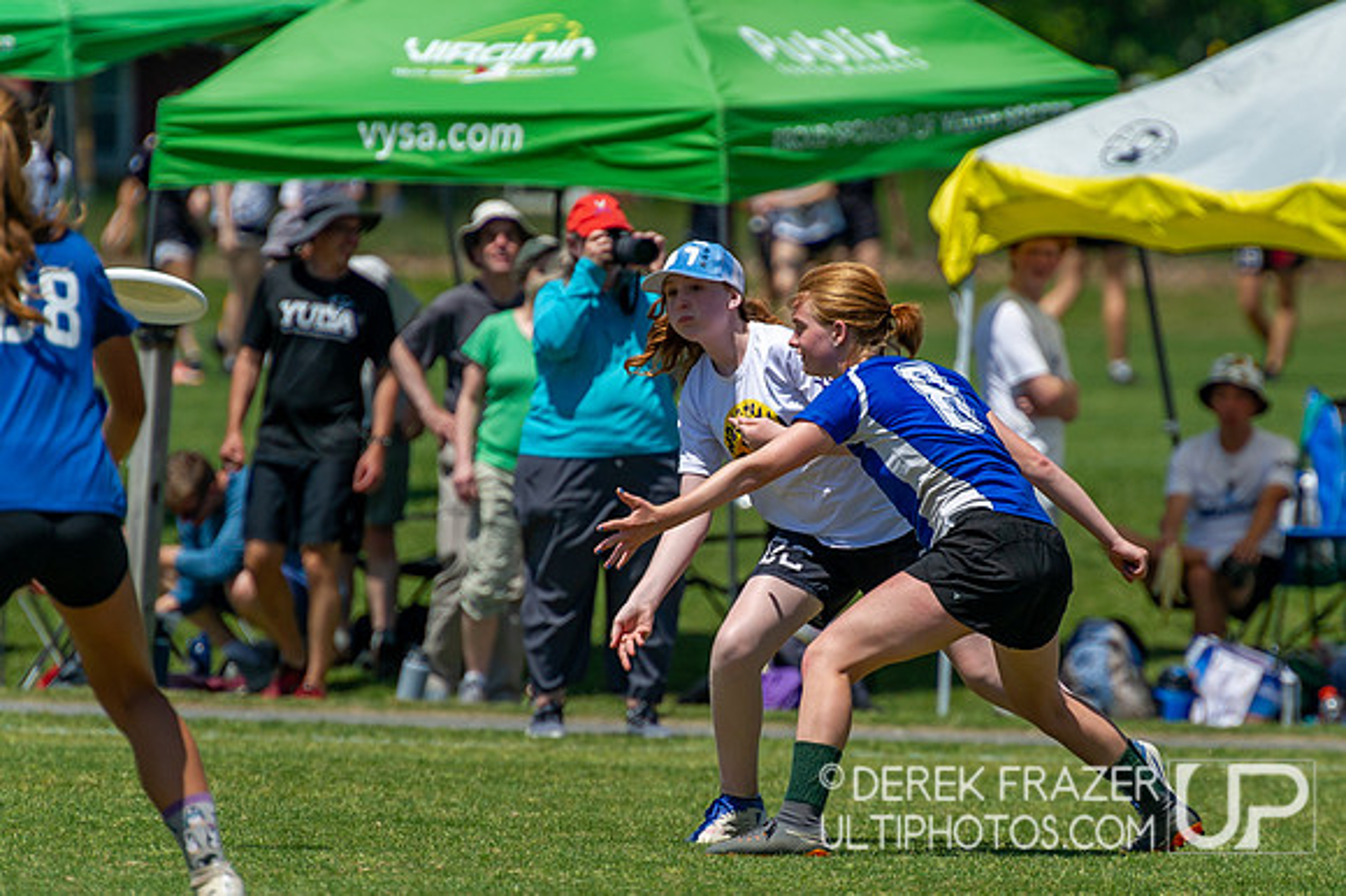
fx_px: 18635
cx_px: 761
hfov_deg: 4.1
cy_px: 400
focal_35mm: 499
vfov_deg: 2.8
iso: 220
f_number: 4
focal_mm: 280
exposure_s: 1/3200
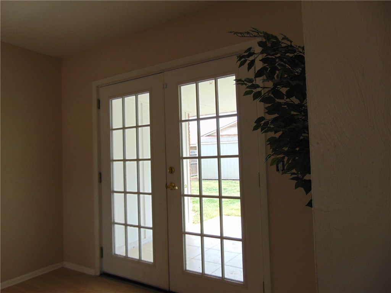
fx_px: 282
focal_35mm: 25
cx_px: 196
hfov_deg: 69.4
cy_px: 146
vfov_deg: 54.9
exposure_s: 1/200
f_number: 3
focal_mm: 4.5
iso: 80
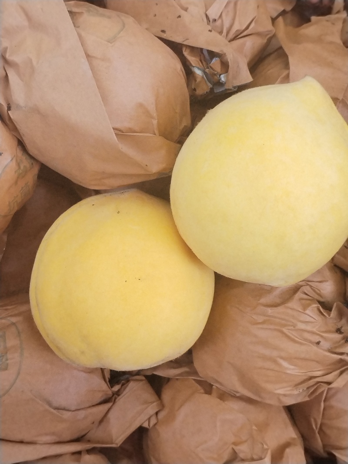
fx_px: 684
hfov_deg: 28.6
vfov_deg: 37.5
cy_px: 232
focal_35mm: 51
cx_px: 174
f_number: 1.8
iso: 500
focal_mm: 4.75
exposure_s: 1/223
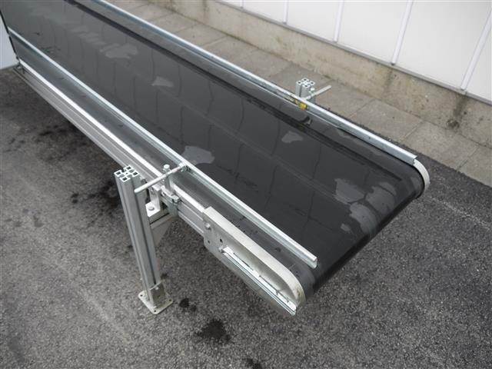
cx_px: 246
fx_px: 426
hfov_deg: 60.0
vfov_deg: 46.8
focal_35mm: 30
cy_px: 184
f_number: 4
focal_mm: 15
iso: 100
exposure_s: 1/125
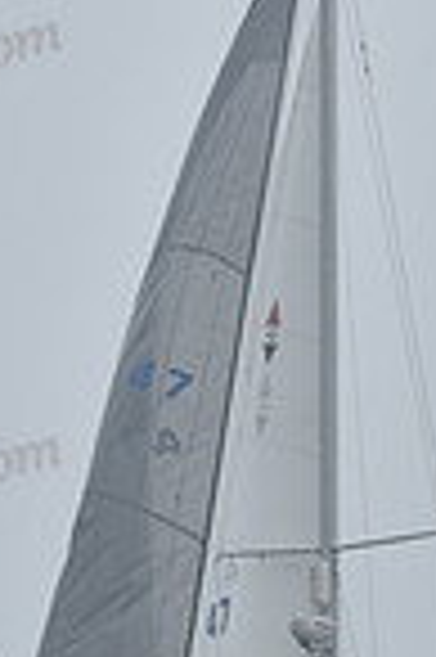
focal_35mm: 358
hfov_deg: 3.8
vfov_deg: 5.7
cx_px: 294
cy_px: 688
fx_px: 6519
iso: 250
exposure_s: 1/800
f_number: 11
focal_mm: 90
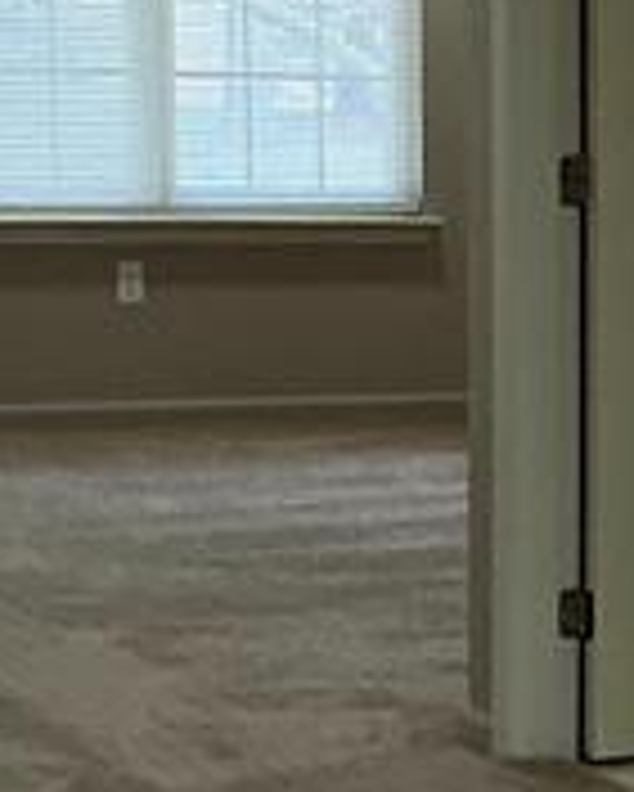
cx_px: 1111
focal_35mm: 159
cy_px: 693
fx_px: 3726
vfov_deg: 12.0
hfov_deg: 9.3
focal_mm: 3
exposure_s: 1/60
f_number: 1.8
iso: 100
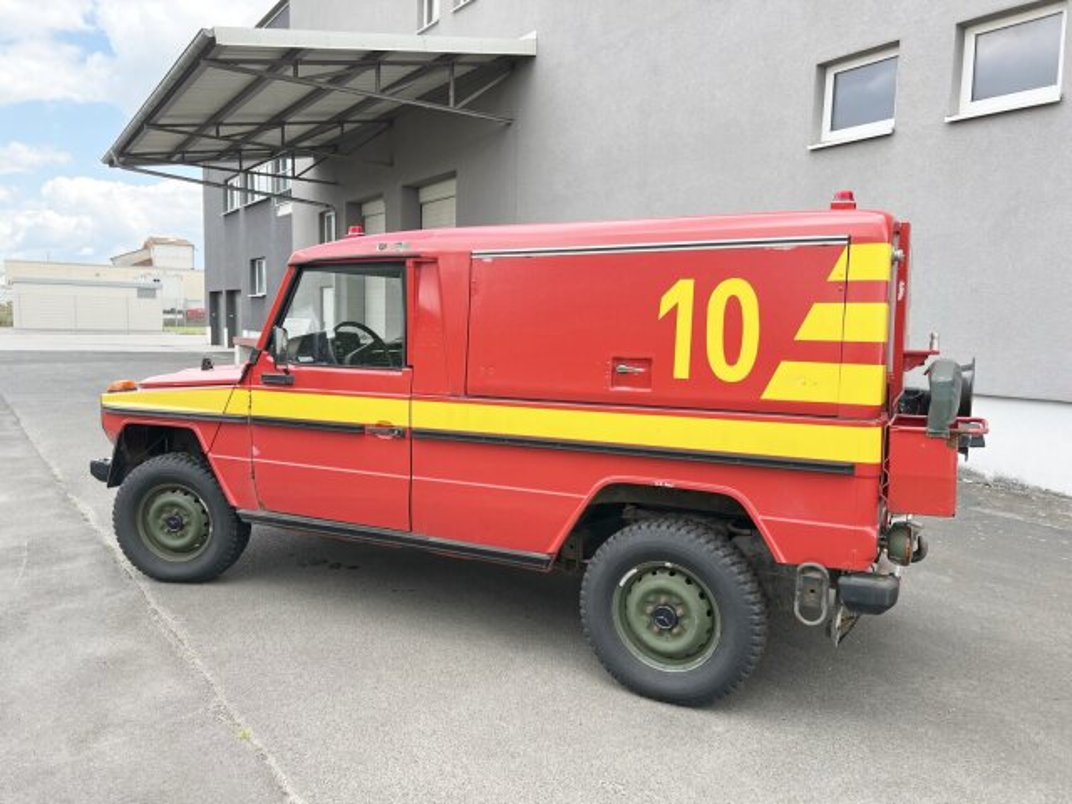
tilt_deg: -5.2
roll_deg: -1.6
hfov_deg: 67.3
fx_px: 805
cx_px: 536
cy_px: 402
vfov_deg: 53.1
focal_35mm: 26
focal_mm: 5.7
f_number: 1.5
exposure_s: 1/769
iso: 50
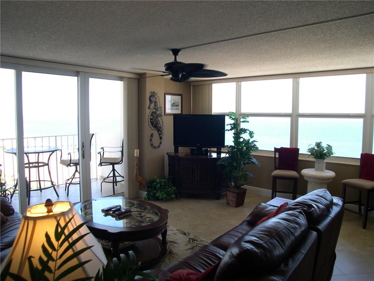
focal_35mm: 38
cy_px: 140
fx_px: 411
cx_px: 187
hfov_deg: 49.0
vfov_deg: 37.7
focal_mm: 8
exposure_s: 1/52.5
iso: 100
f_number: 2.8
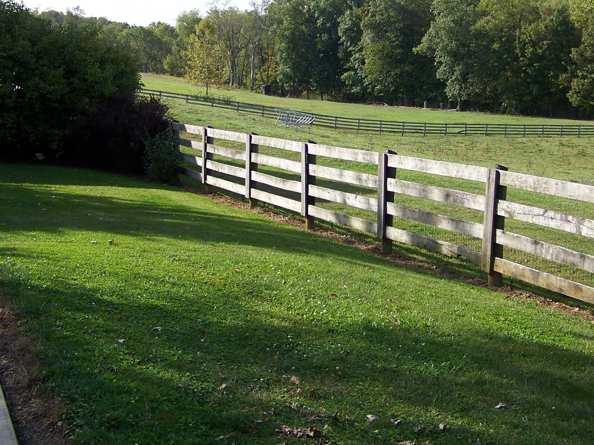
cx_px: 333
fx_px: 961
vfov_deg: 25.9
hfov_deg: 34.3
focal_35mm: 56
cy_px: 131
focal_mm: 5.85
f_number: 2.8
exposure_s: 1/500
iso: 64
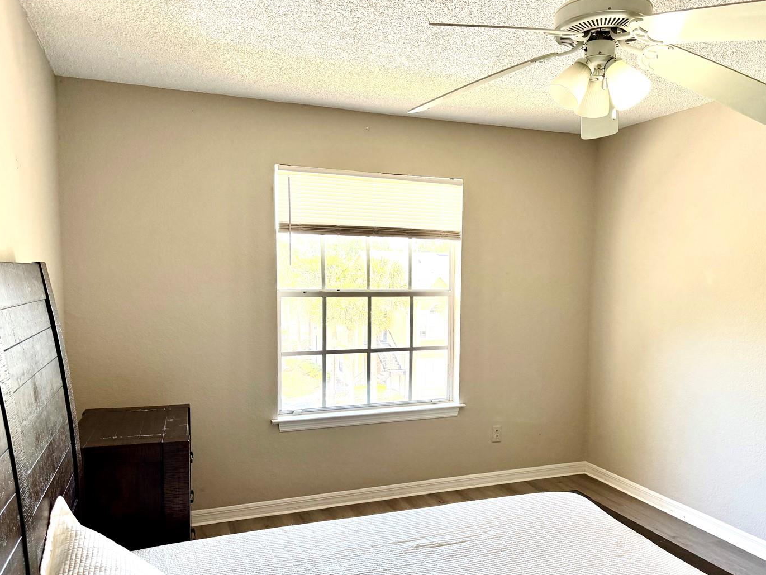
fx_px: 620
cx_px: 408
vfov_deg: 49.6
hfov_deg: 63.4
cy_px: 332
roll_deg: -0.5
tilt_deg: -5.0
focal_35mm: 28
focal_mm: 6.76
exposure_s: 1/211
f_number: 1.78
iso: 125
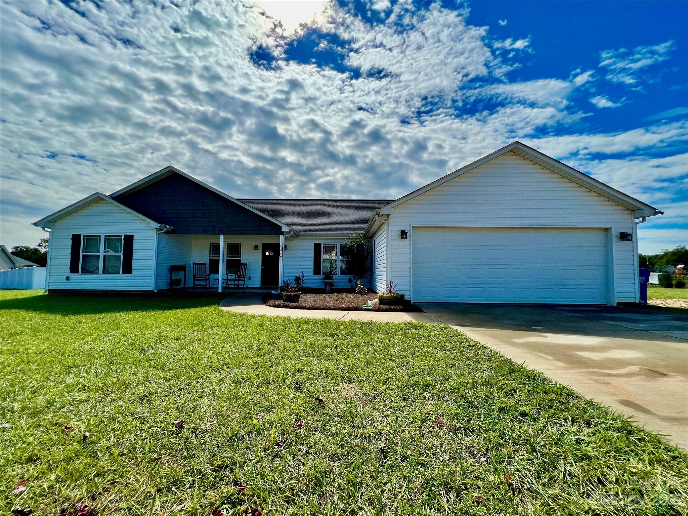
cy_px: 258
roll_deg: -0.3
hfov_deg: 106.2
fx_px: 258
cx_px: 344
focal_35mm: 13
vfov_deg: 89.9
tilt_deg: +2.6
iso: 32
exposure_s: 1/3922
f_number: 1.8
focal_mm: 1.57
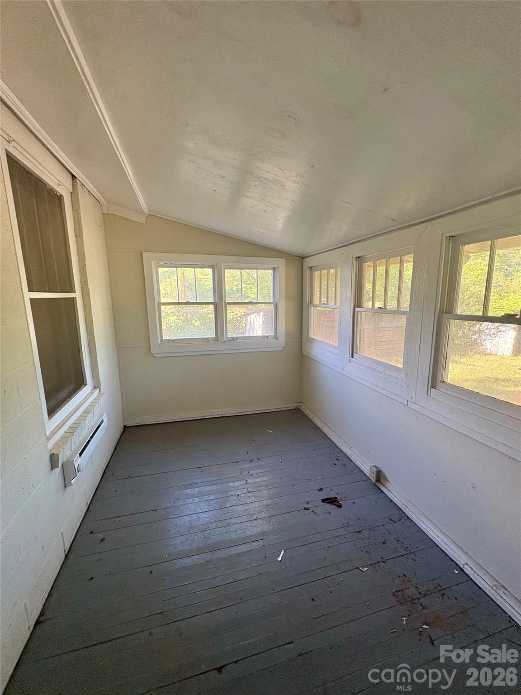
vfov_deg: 102.1
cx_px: 260
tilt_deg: -8.6
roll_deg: +1.3
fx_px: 281
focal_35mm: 14
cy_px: 348
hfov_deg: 85.7
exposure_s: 1/99
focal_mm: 2.22
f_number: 2.2
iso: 160
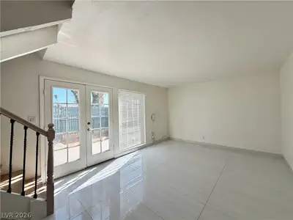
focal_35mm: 14
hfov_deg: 102.1
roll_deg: +1.2
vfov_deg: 85.7
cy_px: 110
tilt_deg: -0.3
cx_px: 146
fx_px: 119
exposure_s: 1/361
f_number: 2.2
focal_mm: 2.22
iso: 50
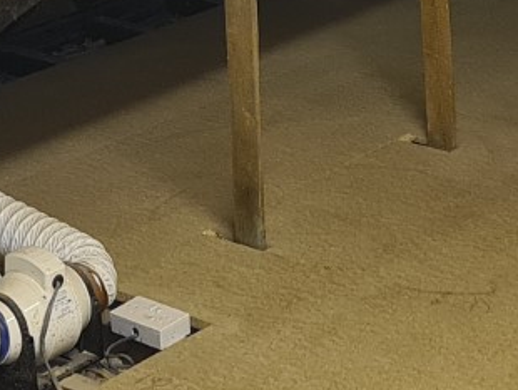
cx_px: 175
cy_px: -300
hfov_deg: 16.9
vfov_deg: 11.8
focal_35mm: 116
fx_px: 1737
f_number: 1.8
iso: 640
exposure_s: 1/100
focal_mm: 7
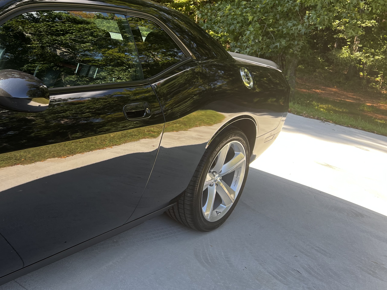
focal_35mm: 41
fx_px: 458
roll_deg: -4.1
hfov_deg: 43.9
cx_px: 86
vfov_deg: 34.9
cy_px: 101
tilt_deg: -15.7
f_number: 1.5
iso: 50
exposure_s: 1/345
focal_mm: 5.7
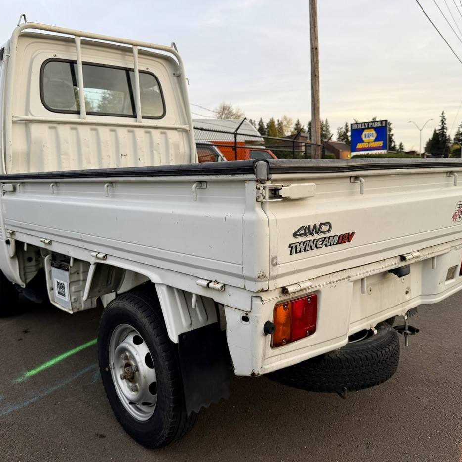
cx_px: 222
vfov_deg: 55.6
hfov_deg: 55.6
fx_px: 438
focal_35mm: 29
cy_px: 233
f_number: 1.78
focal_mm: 6.76
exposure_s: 1/253
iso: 64
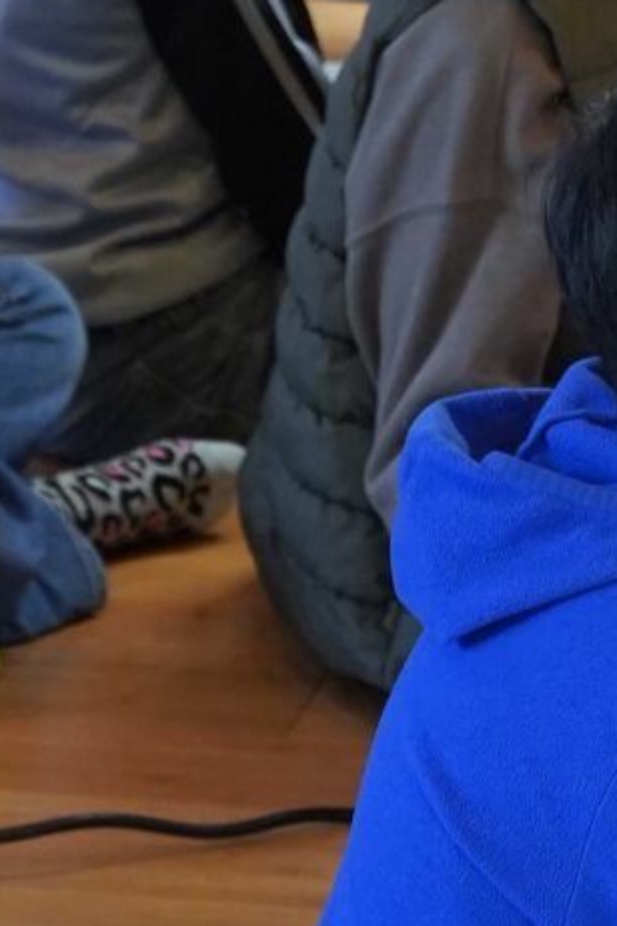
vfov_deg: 7.2
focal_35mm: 281
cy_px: -497
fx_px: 7220
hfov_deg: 4.9
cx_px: 454
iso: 4000
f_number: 4
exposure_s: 1/160
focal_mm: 50.7
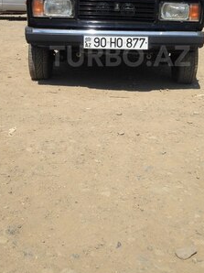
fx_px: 433
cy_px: 56
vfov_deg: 34.0
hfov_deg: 26.5
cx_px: 120
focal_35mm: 55
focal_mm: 4.12
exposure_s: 1/2169
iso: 50
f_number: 2.4
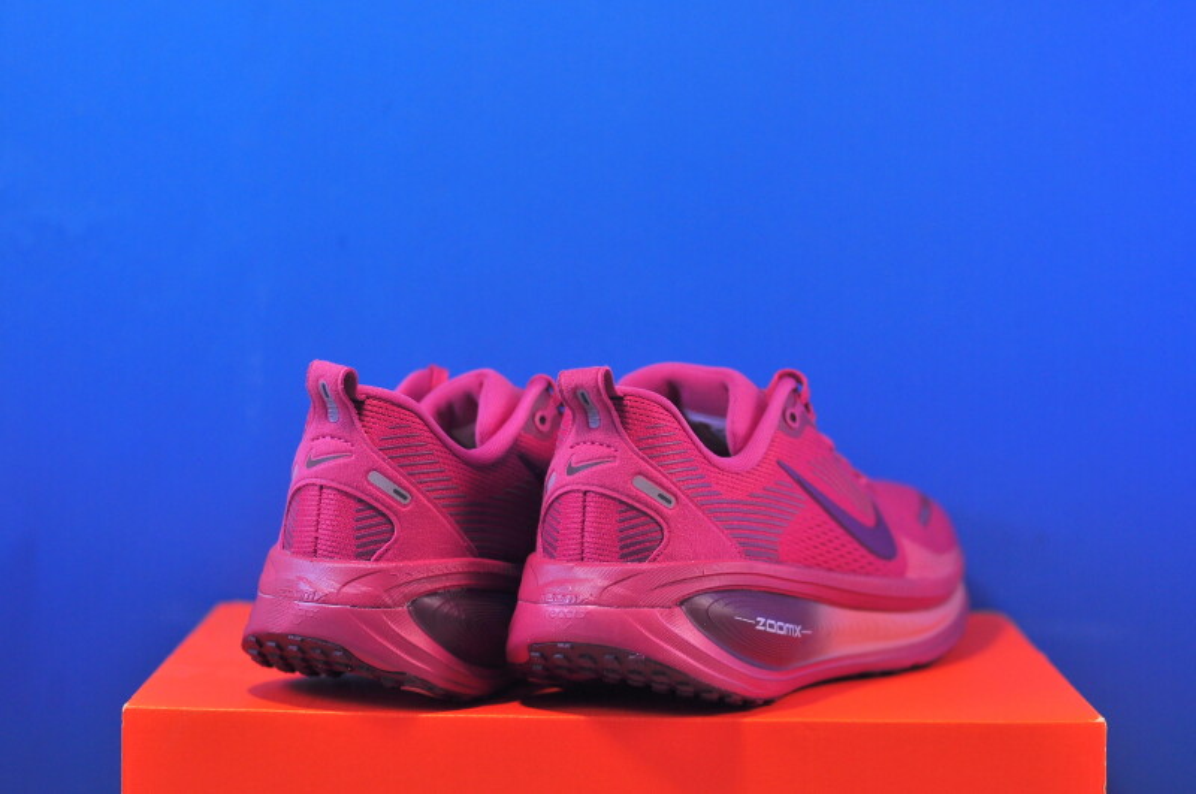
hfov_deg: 27.0
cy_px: 397
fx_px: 2488
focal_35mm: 75
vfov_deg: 18.1
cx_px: 598
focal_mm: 50
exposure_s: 1/320
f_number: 2.5
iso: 250
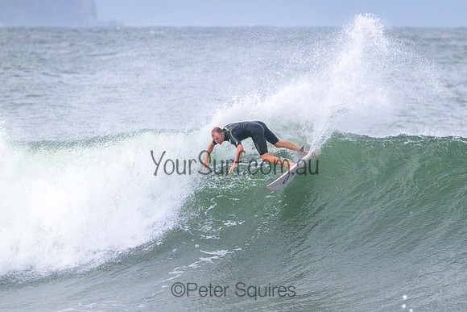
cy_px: 180
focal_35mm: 679
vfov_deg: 2.0
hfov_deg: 3.0
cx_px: 293
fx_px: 8804
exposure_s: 1/3200
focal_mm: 540
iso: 3600
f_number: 11
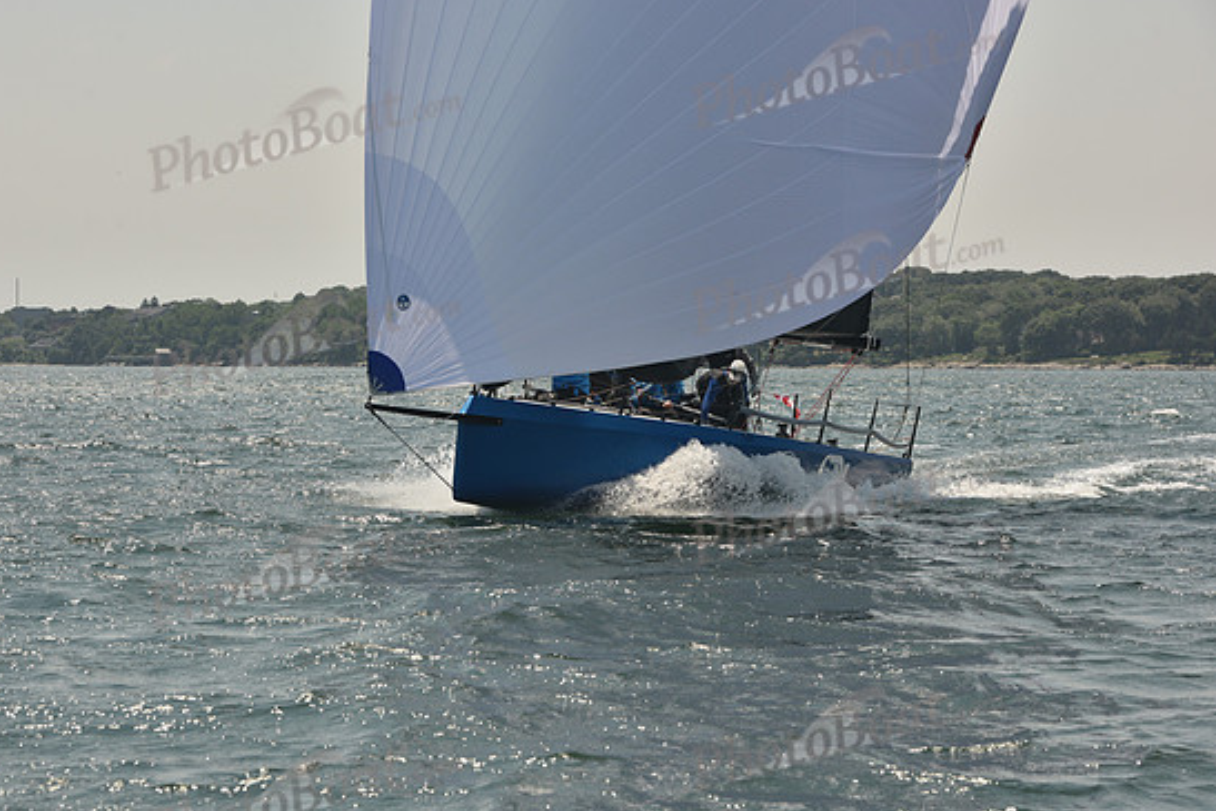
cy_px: 423
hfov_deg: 19.6
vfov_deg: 13.2
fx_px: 3514
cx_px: 578
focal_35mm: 104
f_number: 8
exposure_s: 1/640
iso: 250
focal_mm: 98
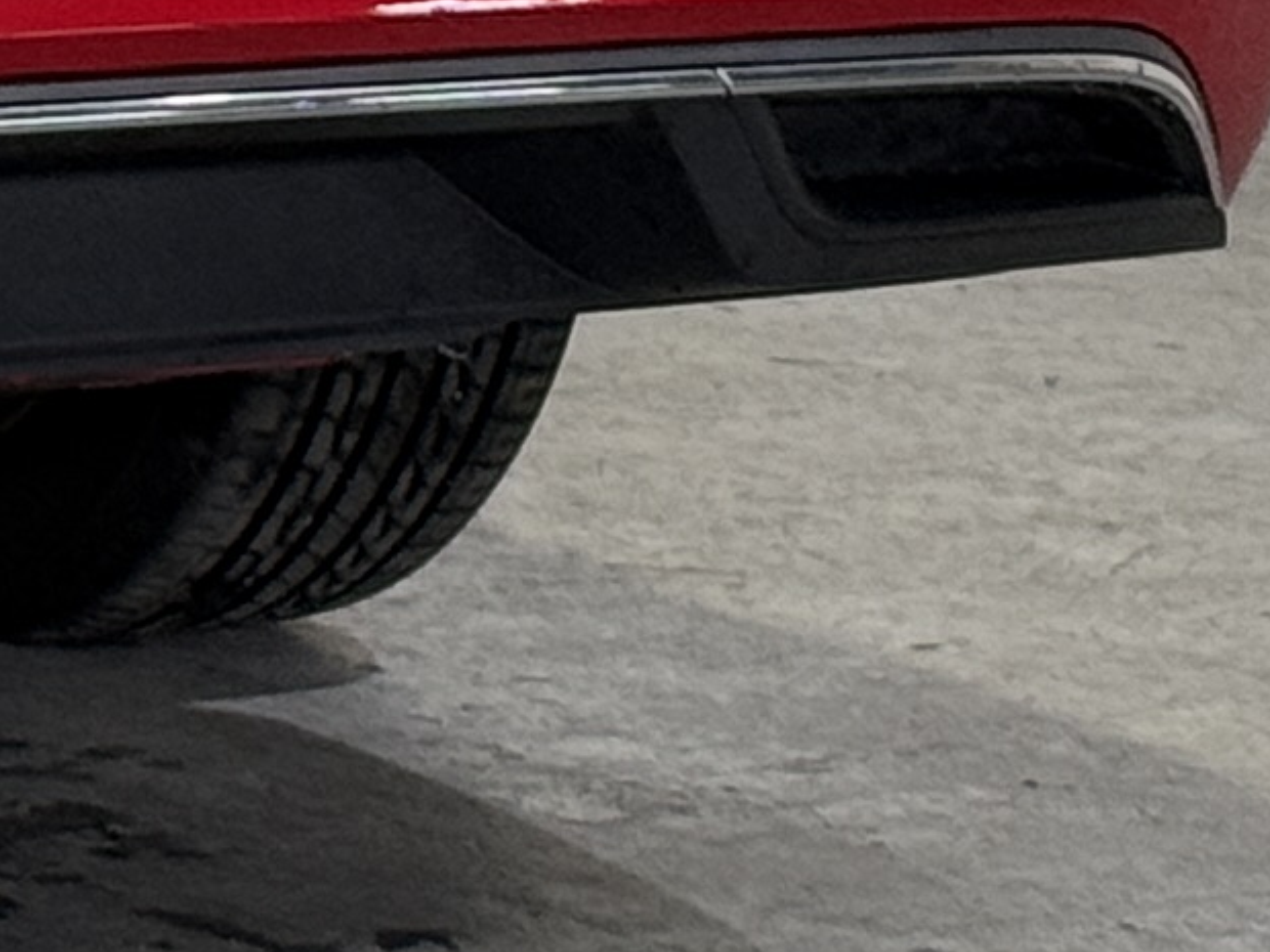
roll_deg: -0.1
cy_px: -1364
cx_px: -1641
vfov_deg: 4.6
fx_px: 11447
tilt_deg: +0.9
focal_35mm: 312
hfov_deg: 6.1
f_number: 1.78
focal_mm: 6.76
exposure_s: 1/60
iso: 80
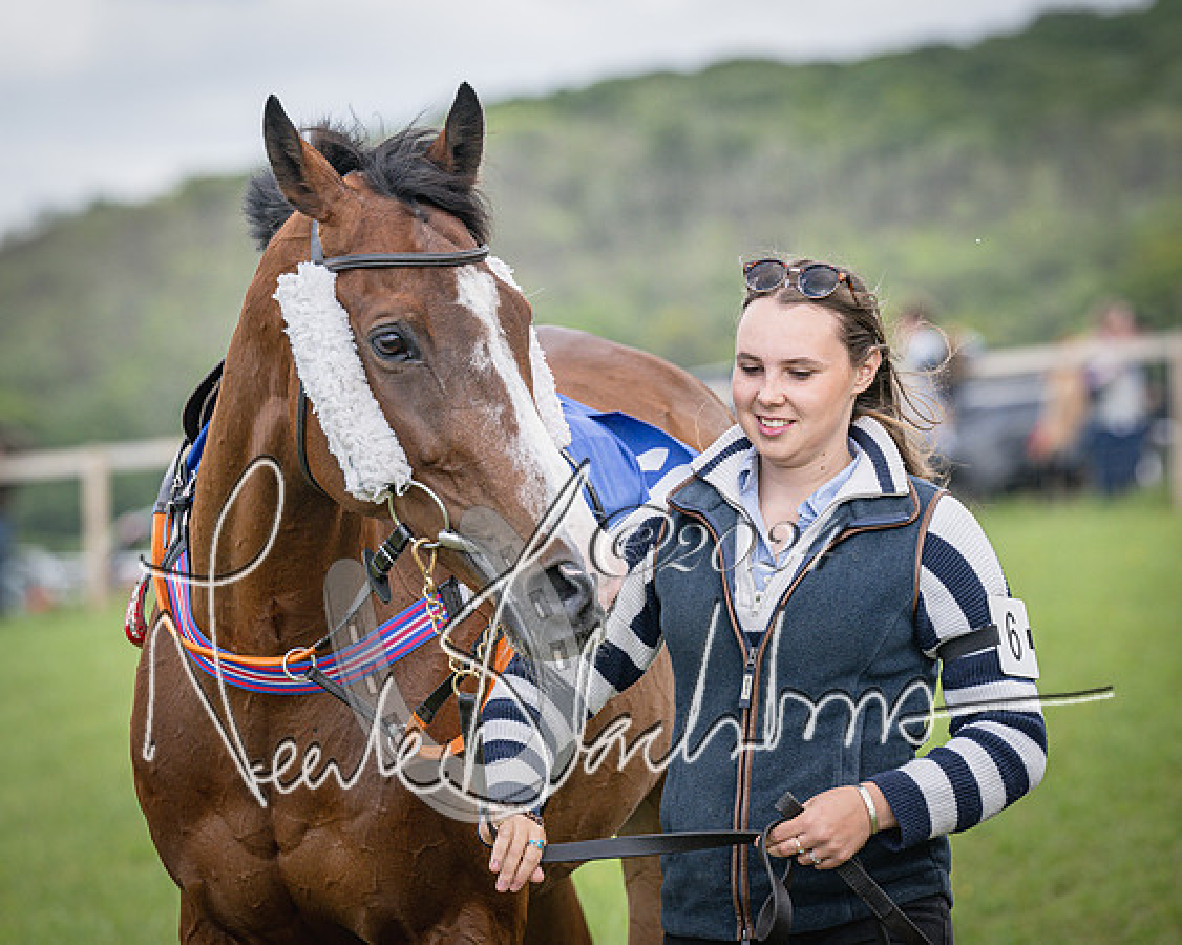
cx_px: 514
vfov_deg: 6.8
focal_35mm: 226
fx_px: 7910
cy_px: 359
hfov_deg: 8.5
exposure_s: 1/1600
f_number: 4
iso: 400
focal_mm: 160
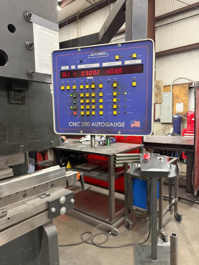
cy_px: 132
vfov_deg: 71.6
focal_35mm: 24
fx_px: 184
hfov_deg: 56.8
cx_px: 100
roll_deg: +2.4
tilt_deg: -4.1
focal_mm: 6.76
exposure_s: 1/60
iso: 400
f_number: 1.78
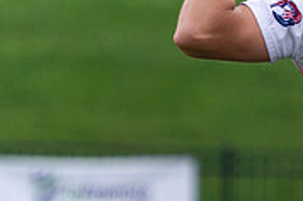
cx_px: 406
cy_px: -11
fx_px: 7292
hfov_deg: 2.4
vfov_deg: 1.6
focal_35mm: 868
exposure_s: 1/1600
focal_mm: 210
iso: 800
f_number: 4
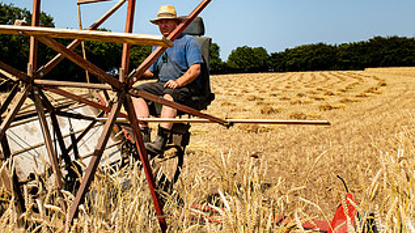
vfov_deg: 25.9
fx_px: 506
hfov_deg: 44.1
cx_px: 145
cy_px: 104
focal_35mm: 46
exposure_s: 1/1600
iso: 64
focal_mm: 24
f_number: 5.6
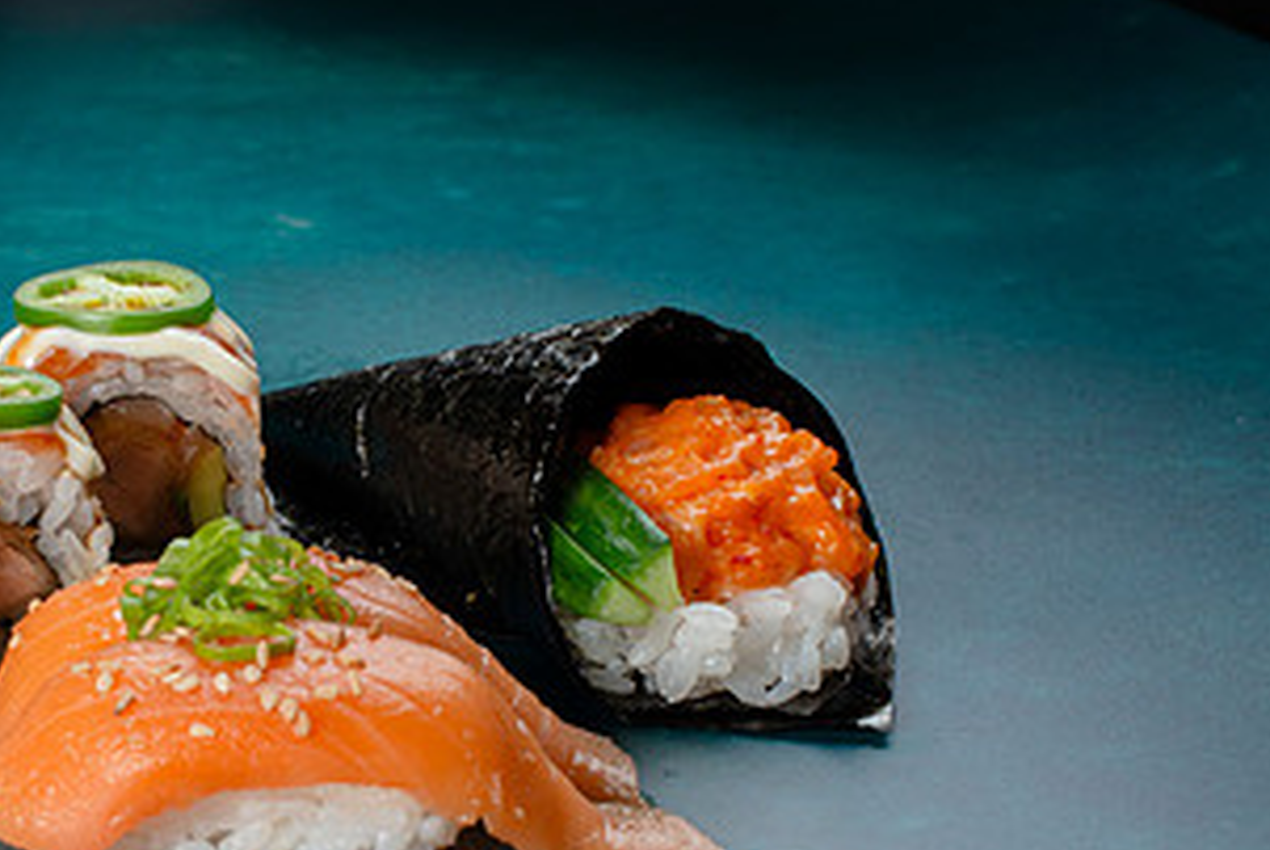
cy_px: 621
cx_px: 303
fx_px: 3390
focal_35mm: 96
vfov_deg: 14.2
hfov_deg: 21.0
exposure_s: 1/80
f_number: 11
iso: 250
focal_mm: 50
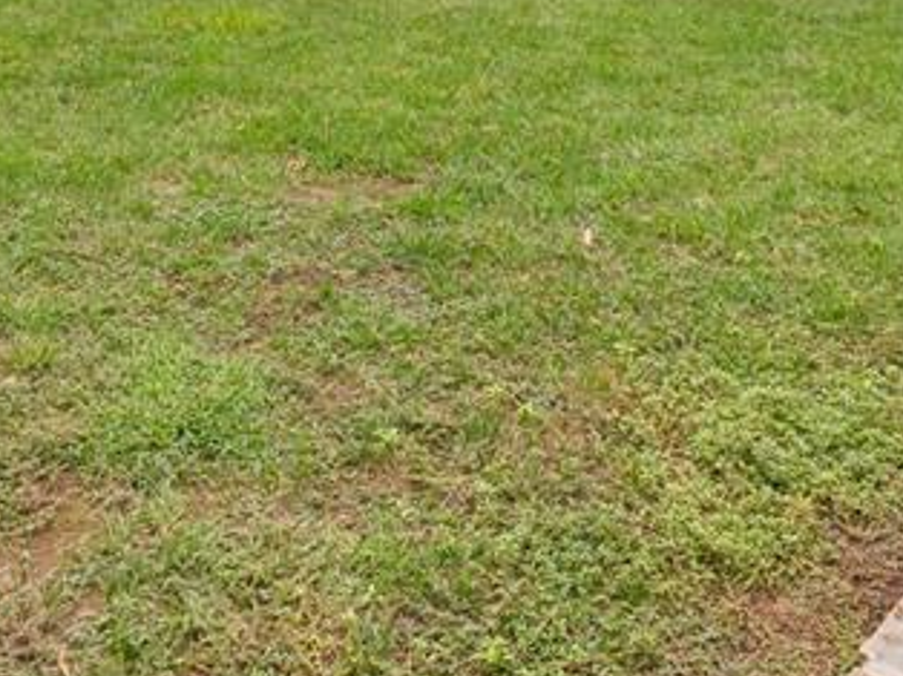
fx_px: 1225
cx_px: 378
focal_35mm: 47
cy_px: -245
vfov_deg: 25.6
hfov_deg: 40.3
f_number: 8
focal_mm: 10
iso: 200
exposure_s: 1/400
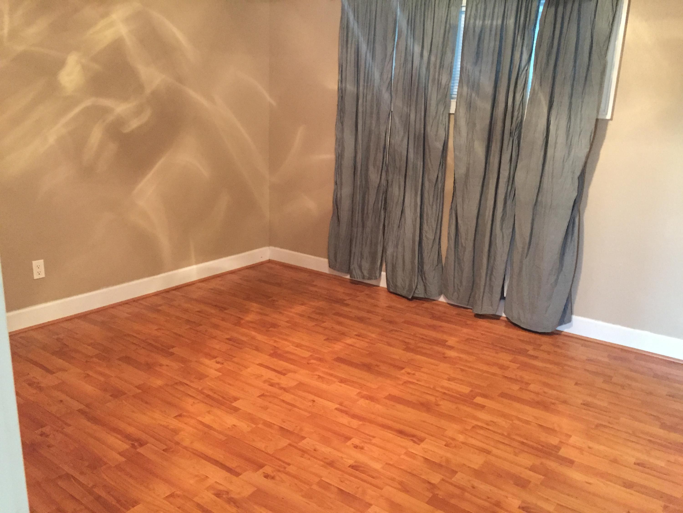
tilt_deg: -13.3
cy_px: 256
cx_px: 342
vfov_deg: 48.2
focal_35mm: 29
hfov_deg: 61.7
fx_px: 572
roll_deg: -2.6
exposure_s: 1/15
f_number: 2.2
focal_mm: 4.15
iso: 320
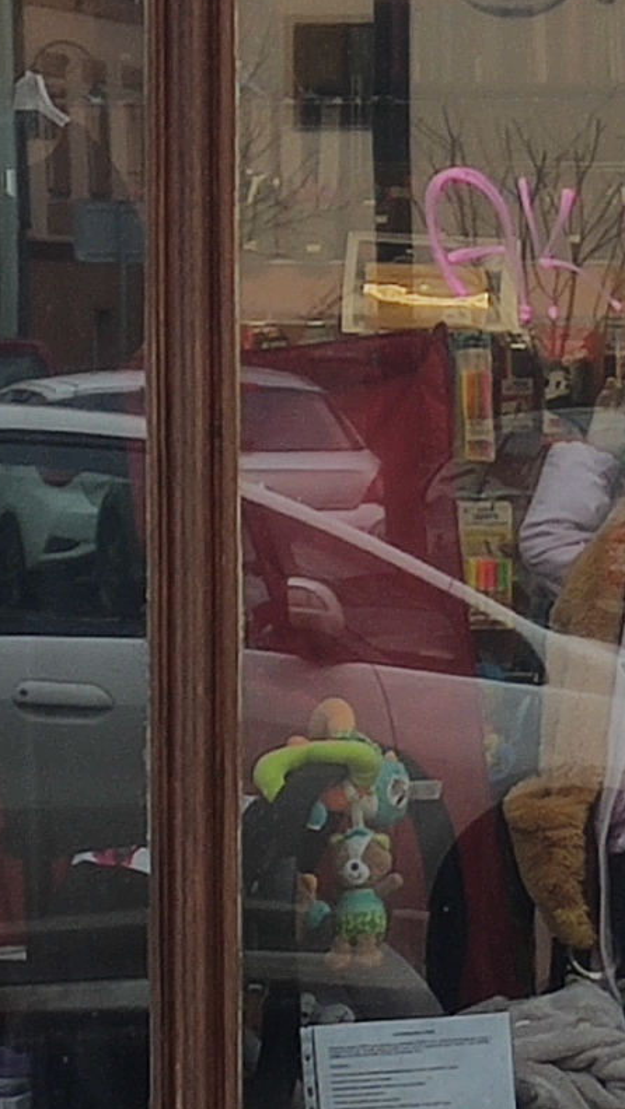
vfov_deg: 9.8
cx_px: 762
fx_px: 6476
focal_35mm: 220
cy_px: 200
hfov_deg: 5.5
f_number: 1.75
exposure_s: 1/100
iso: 122
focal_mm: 4.77
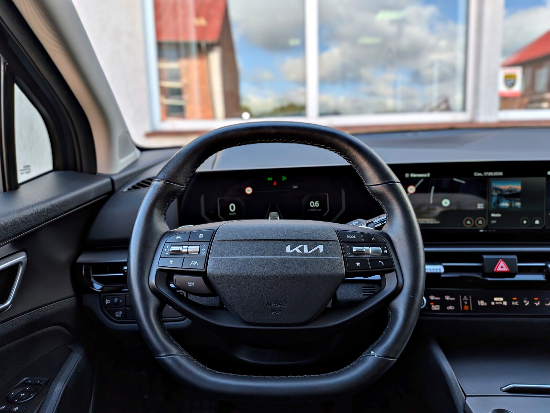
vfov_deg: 56.8
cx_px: 275
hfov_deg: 71.6
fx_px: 381
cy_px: 206
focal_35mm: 24
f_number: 1.7
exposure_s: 1/174
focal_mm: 4.53
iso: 31
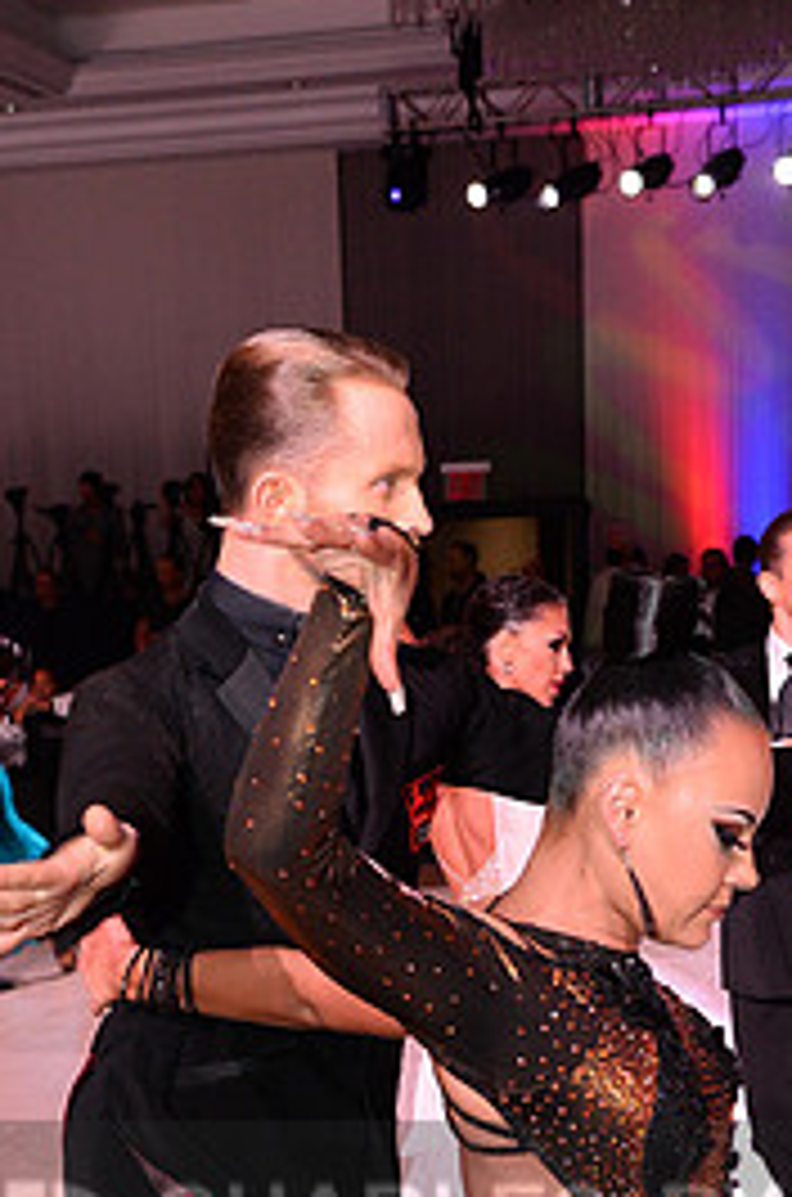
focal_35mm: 83
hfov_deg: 16.4
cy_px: 1274
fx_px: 2753
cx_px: 434
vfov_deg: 23.2
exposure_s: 1/250
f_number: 5.6
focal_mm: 38
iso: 3200
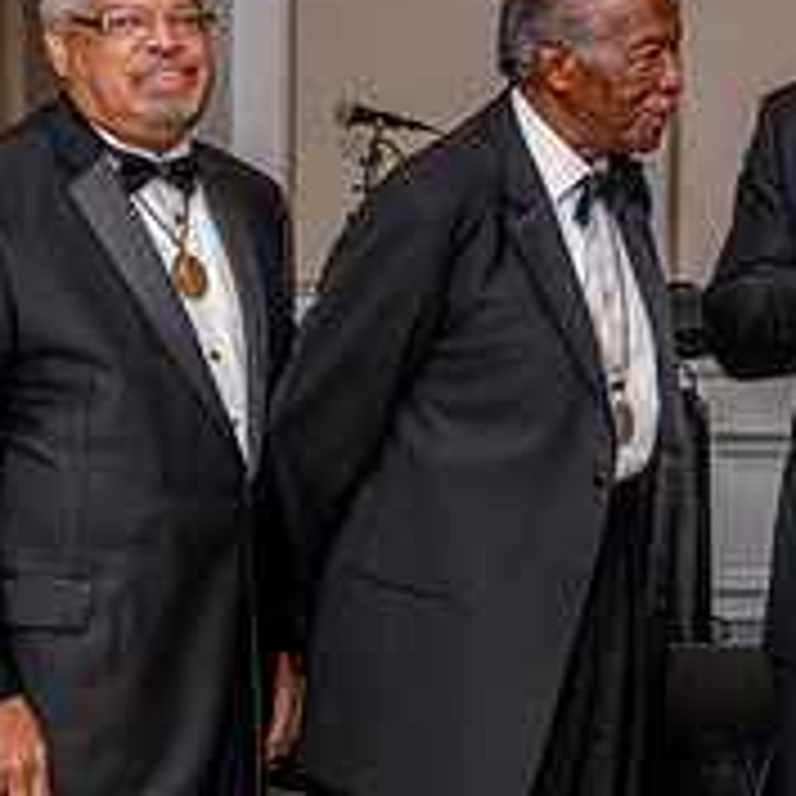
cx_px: 890
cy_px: 155
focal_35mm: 117
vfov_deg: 14.8
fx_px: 3044
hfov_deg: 14.5
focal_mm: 42
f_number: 3.5
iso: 500
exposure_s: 1/125
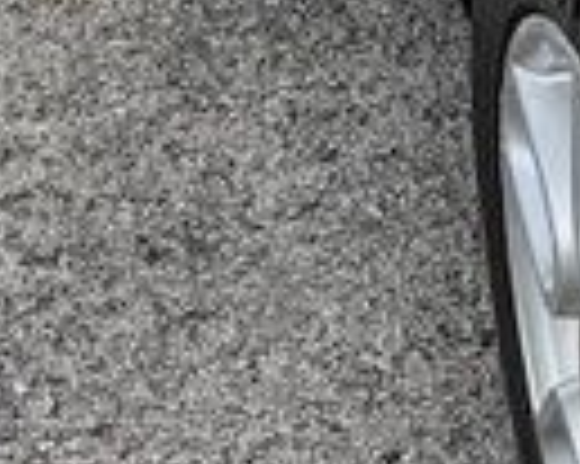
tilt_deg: -22.3
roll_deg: -3.7
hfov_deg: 8.7
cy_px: -653
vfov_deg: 7.7
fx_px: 3190
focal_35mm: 186
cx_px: 1686
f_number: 1.78
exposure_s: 1/488
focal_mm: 6.76
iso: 80
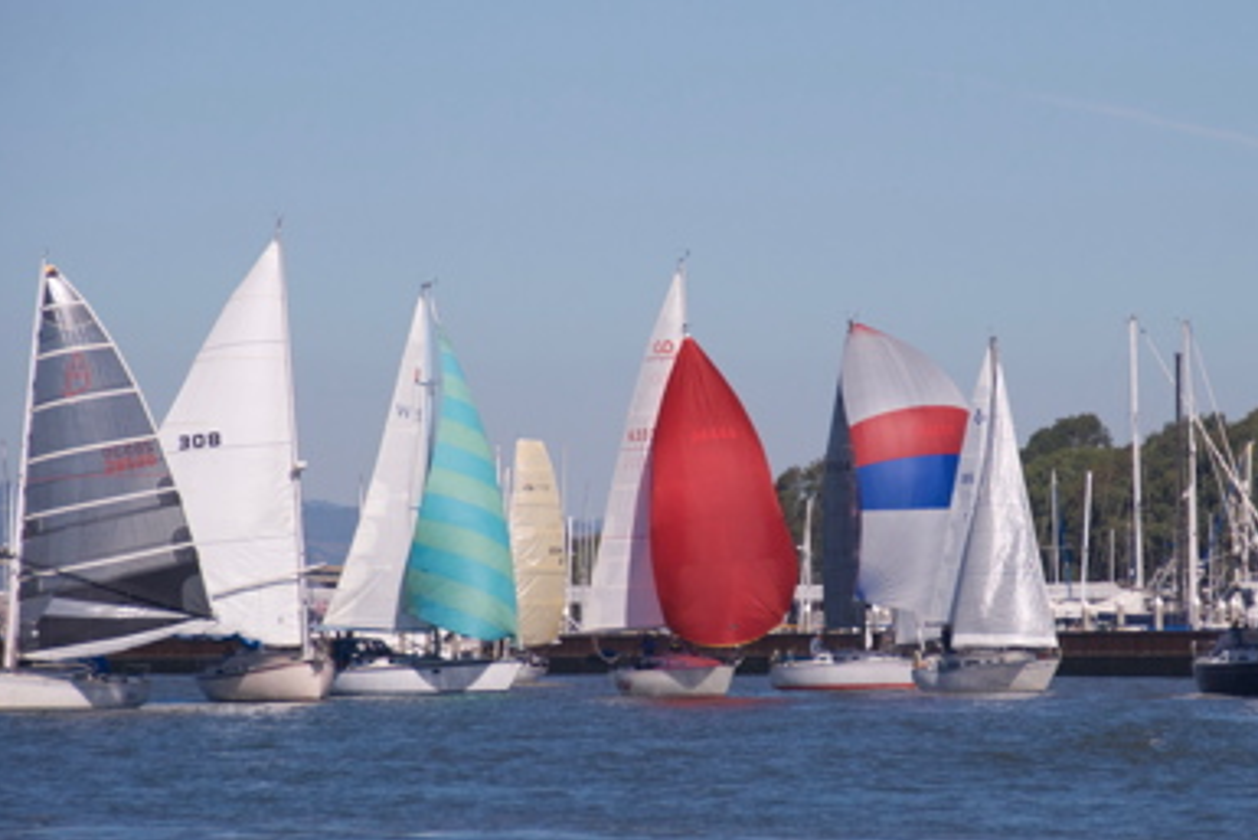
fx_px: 12269
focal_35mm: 351
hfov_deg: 5.9
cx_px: 836
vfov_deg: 3.9
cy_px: 361
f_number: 5.6
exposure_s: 1/2000
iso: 250
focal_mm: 150
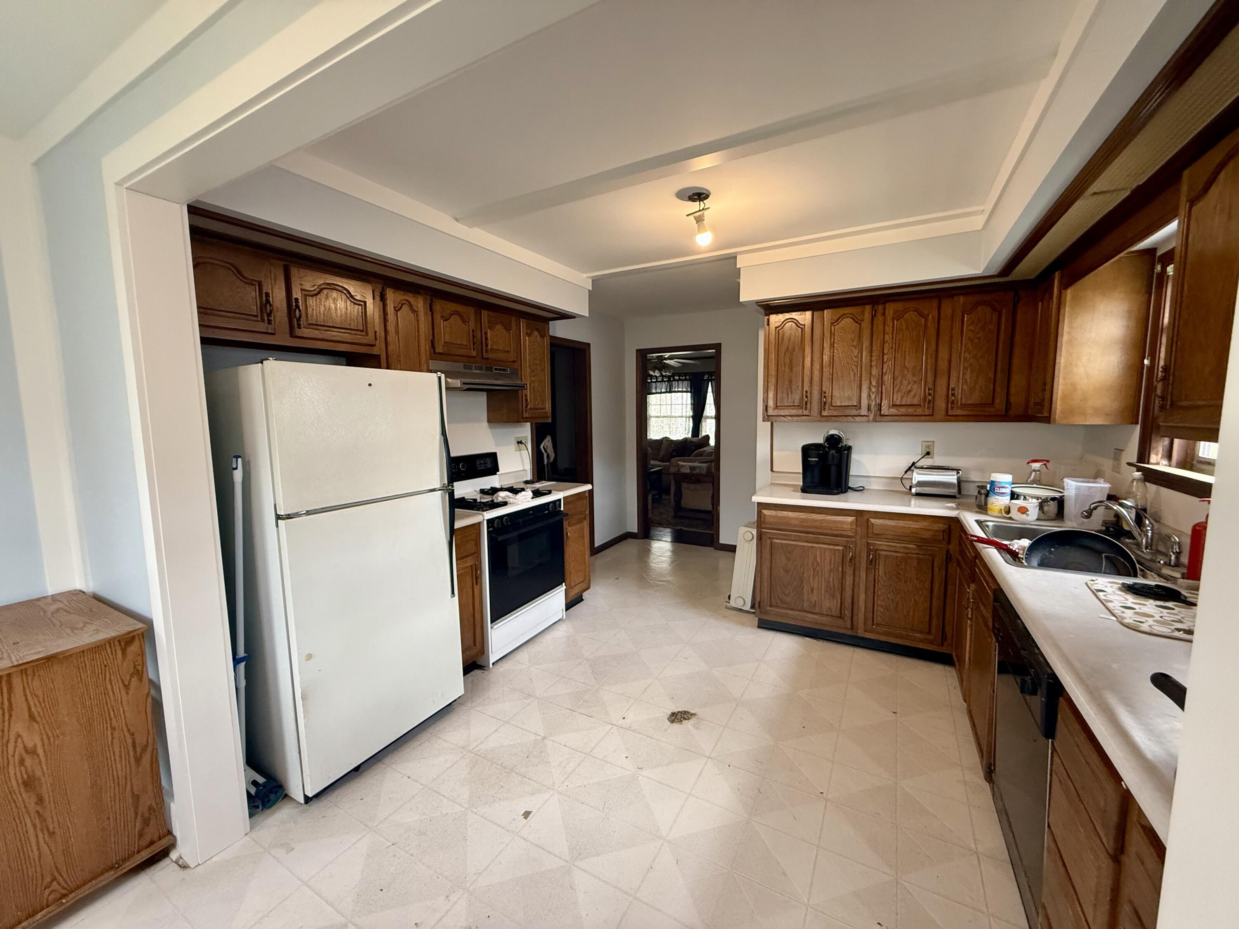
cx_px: 620
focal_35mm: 14
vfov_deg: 85.7
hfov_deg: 102.1
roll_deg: +0.9
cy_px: 464
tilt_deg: -6.6
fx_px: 501
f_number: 2.2
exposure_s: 1/120
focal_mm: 2.22
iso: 320
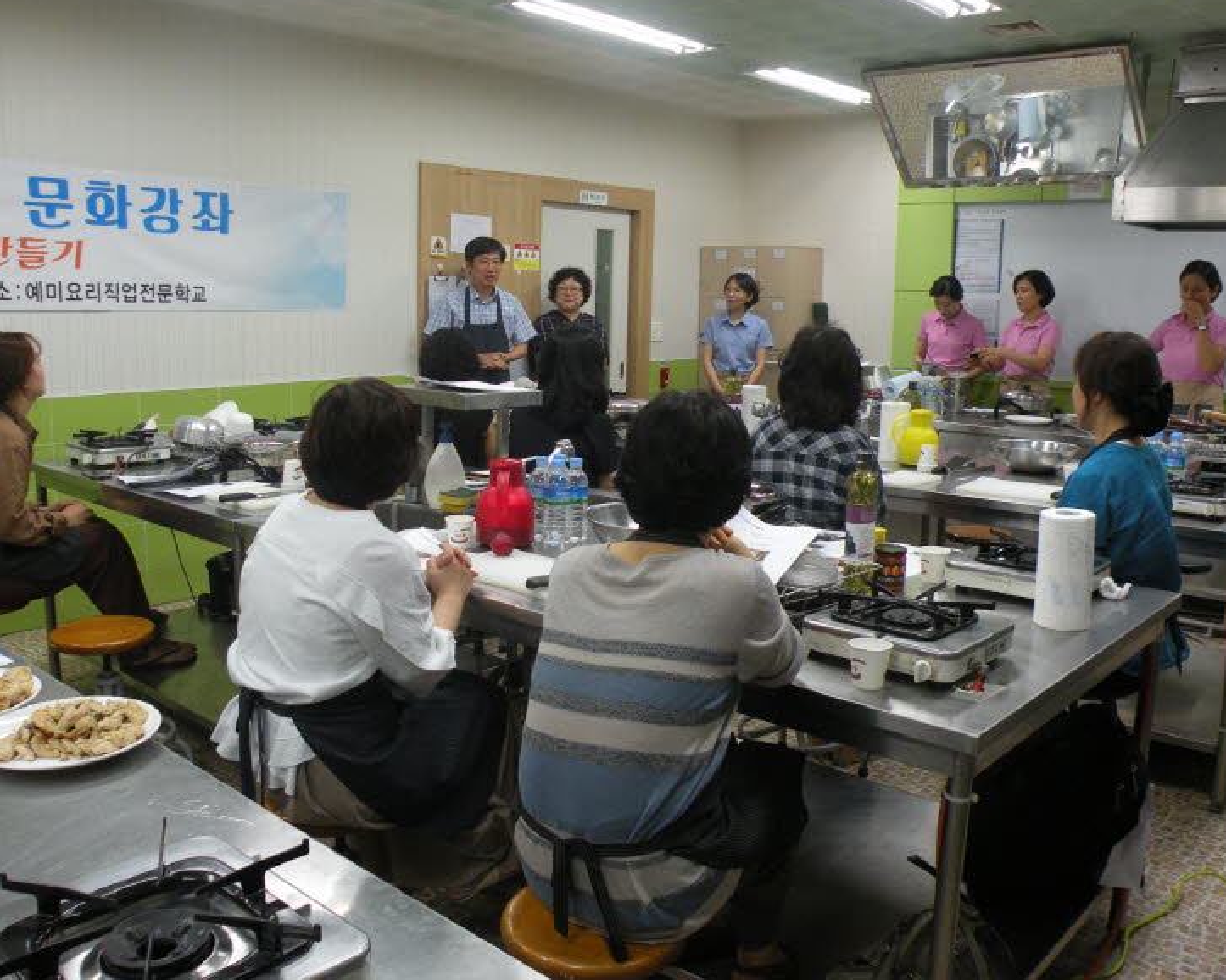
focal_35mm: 31
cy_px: 465
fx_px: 1125
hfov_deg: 57.2
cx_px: 610
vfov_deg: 47.1
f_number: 2.8
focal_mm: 4.7
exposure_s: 1/60
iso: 189
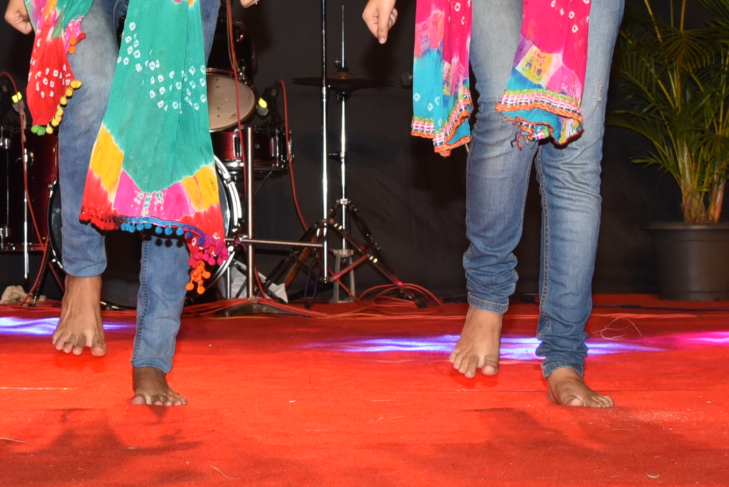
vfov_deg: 11.0
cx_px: 222
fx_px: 2472
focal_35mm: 122
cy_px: -154
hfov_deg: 16.7
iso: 800
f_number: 5.6
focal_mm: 30
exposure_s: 1/125
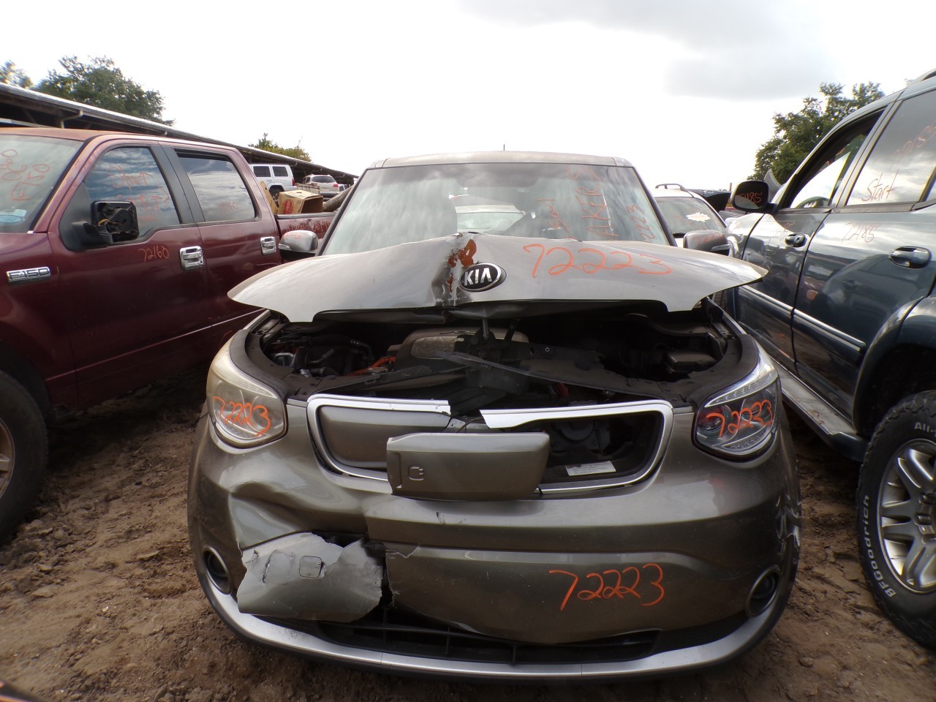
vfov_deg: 56.8
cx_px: 468
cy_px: 351
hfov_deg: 71.6
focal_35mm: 24
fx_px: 649
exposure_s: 1/150
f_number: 5.8
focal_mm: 4.3
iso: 100
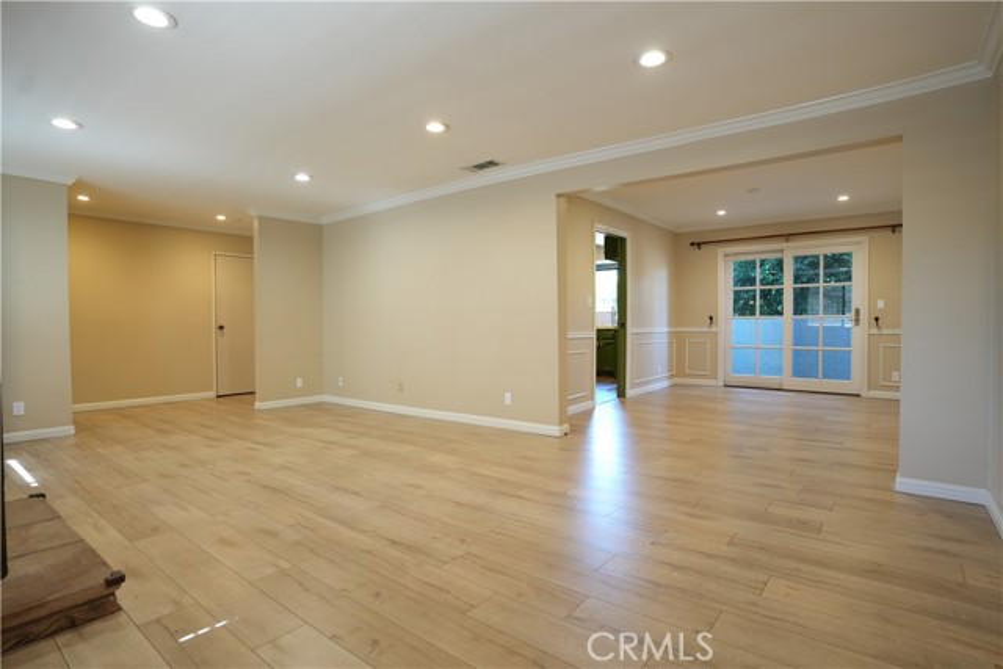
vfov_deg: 67.4
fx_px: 502
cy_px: 334
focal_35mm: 18
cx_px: 502
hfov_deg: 90.0
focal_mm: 18
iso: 1000
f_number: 3.5
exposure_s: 1/100
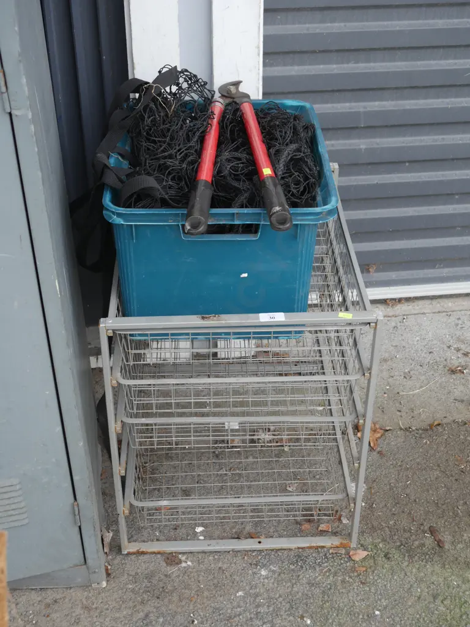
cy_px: 314
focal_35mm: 50
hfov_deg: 29.1
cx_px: 235
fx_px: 905
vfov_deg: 38.2
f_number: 5.3
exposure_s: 1/100
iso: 200
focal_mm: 25
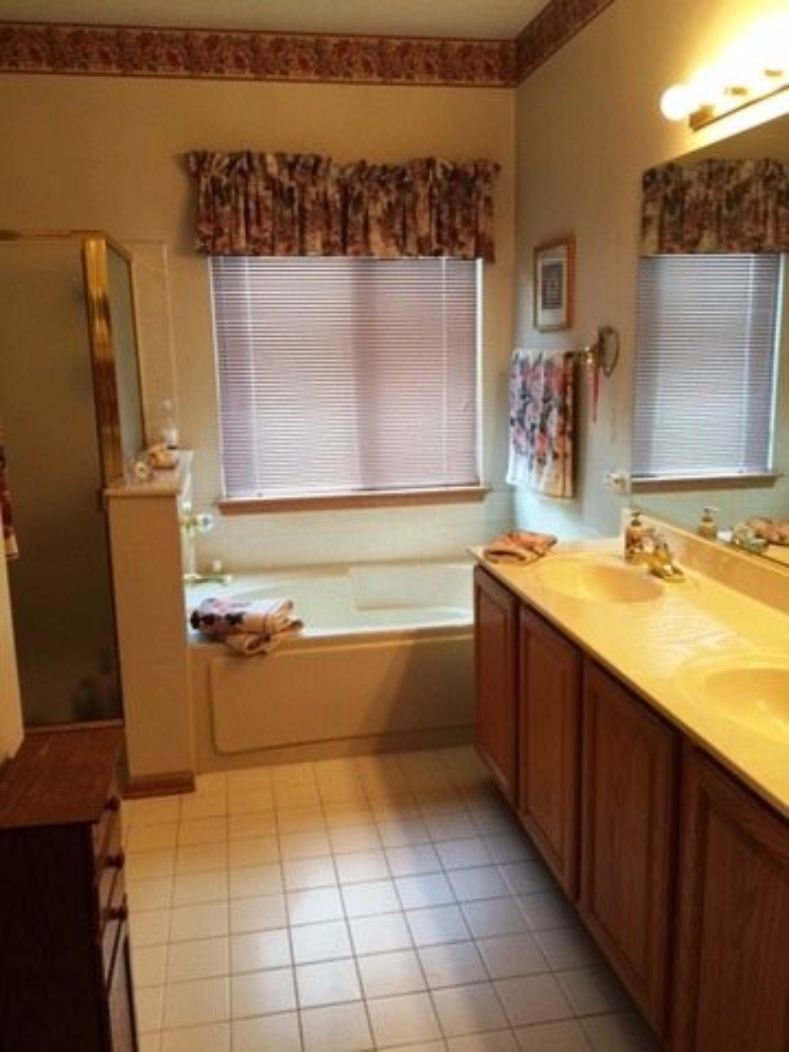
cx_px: 394
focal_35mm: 29
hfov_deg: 48.2
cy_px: 526
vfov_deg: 61.7
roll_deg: +0.7
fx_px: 881
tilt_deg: -10.8
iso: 50
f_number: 2.2
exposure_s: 1/30
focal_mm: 4.15
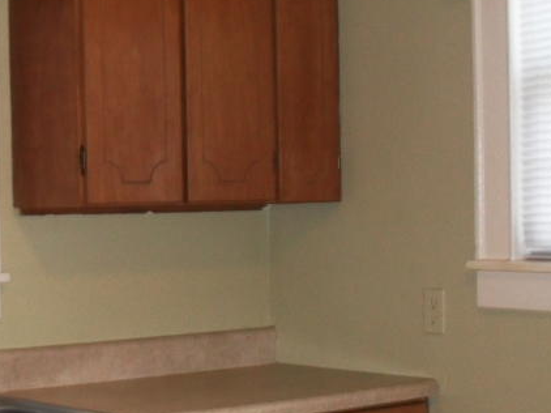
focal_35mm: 85
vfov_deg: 17.2
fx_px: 1352
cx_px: 77
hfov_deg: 22.6
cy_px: 336
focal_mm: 6.2
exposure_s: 1/45
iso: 200
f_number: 2.8
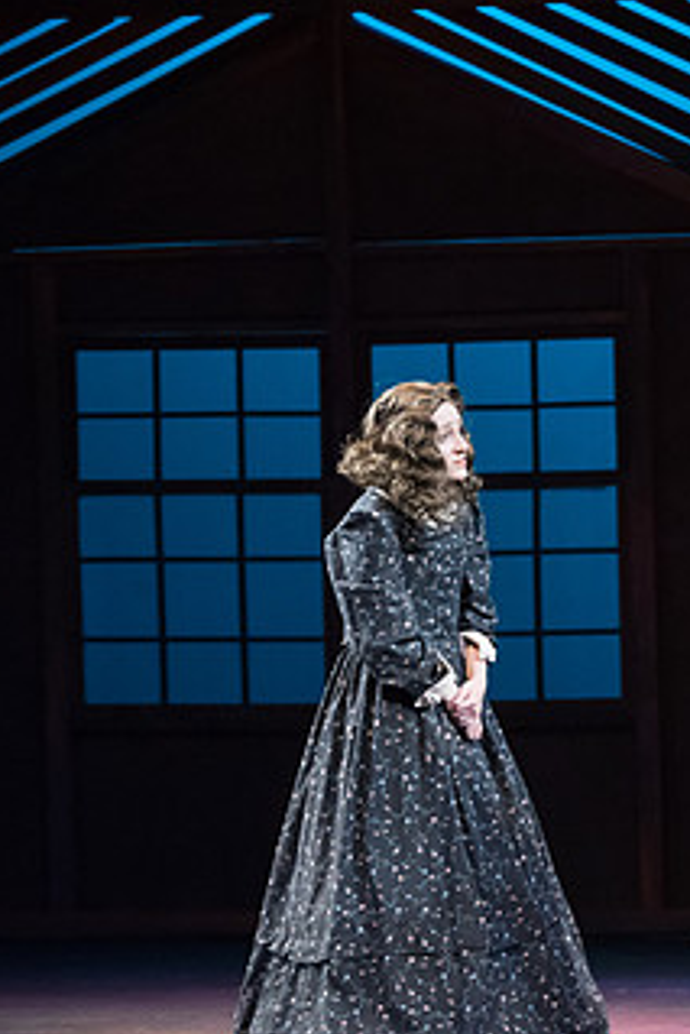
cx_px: 897
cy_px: 595
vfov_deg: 9.3
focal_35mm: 222
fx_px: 6375
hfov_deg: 6.1
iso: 4000
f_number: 3.2
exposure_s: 1/250
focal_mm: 122
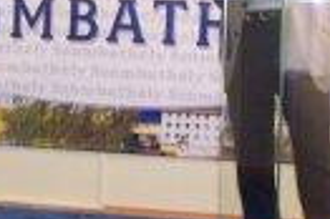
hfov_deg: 17.6
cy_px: 25
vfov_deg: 11.7
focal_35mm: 116
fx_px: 1062
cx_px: 108
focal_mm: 8
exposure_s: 1/60
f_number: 2.8
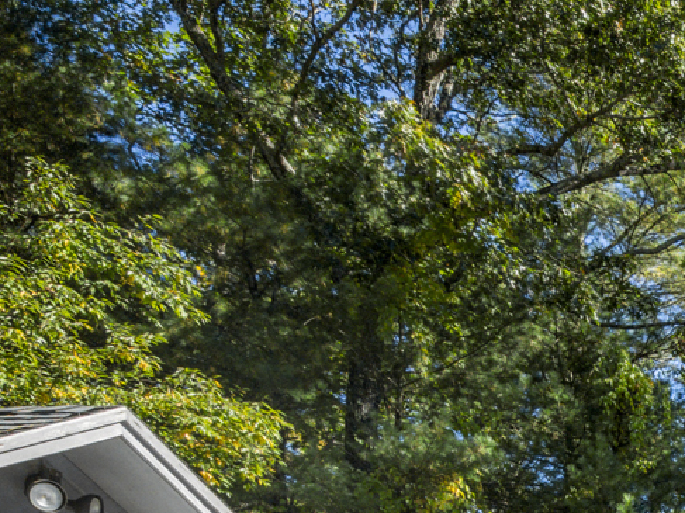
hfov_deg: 17.5
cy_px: 926
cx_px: 1373
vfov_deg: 15.9
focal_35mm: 79
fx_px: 1563
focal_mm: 16
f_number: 9
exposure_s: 1/160
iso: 400
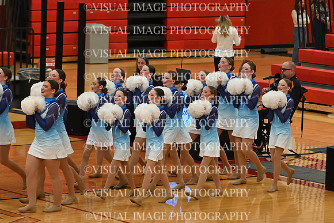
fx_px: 1810
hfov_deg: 10.5
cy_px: 112
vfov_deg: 7.0
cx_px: 167
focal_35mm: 195
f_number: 4
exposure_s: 1/400
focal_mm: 130
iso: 6400
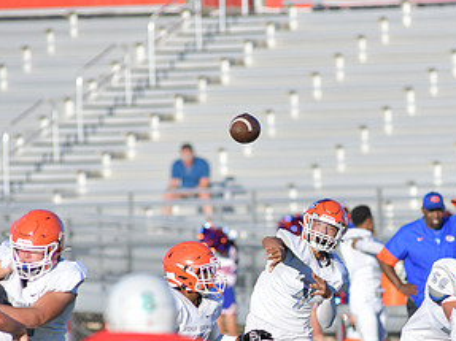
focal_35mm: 583
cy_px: 297
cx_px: 303
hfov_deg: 3.4
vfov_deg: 2.5
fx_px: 7677
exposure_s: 1/3200
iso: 360
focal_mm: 300
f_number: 5
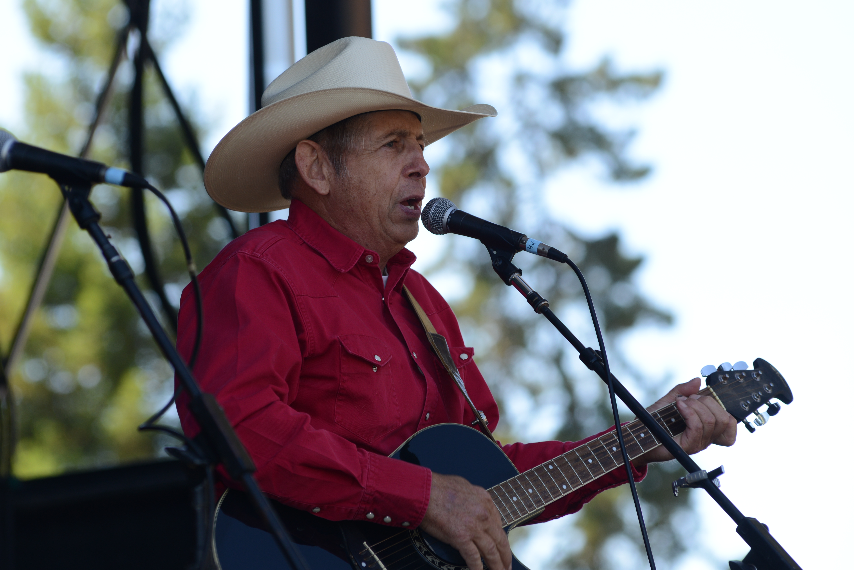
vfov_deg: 5.2
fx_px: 6240
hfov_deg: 7.8
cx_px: 423
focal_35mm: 263
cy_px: 271
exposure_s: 1/250
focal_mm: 200
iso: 200
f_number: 6.3
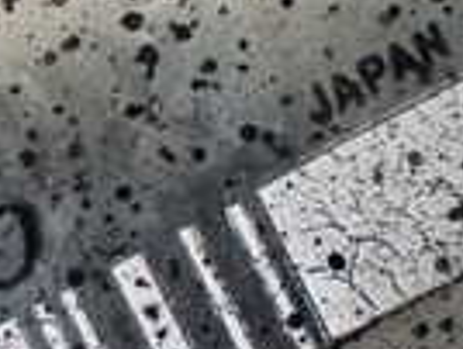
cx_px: -155
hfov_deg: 14.1
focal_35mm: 134
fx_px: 1796
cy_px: 152
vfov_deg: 11.1
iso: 800
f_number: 2.3
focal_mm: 5.4
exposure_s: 1/80
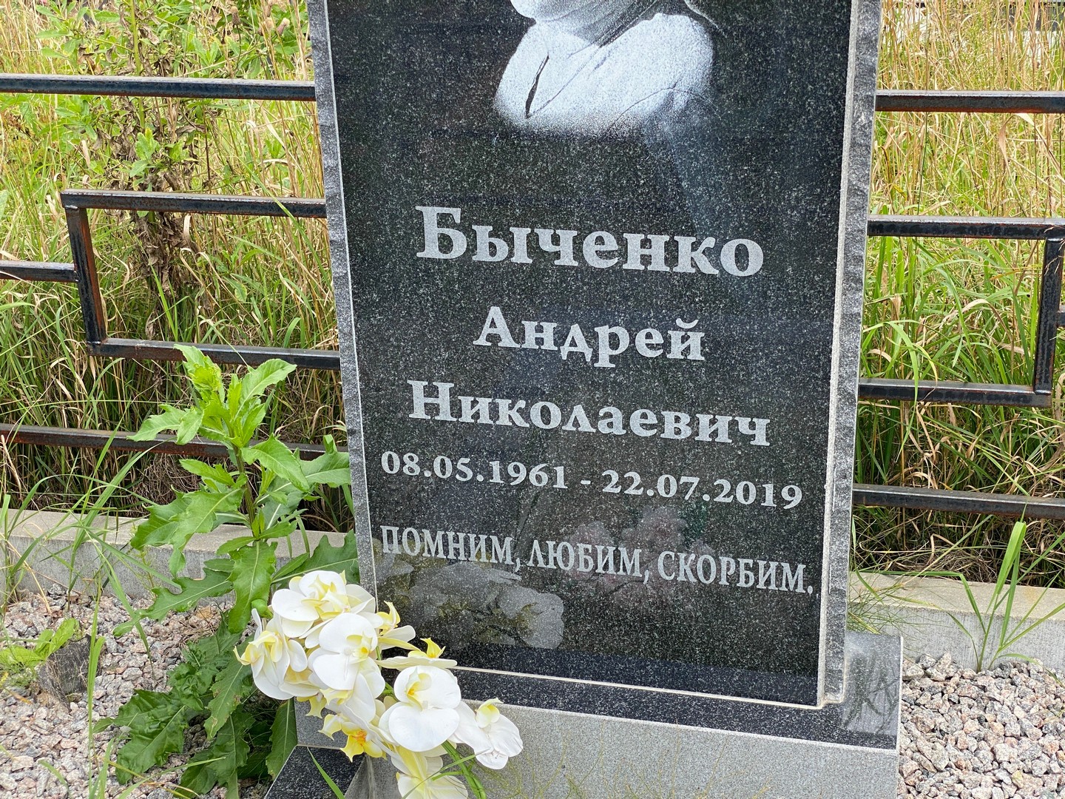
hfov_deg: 36.8
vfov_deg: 28.0
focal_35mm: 52
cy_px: 400
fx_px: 1600
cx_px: 532
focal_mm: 6
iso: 20
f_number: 2
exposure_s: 1/369
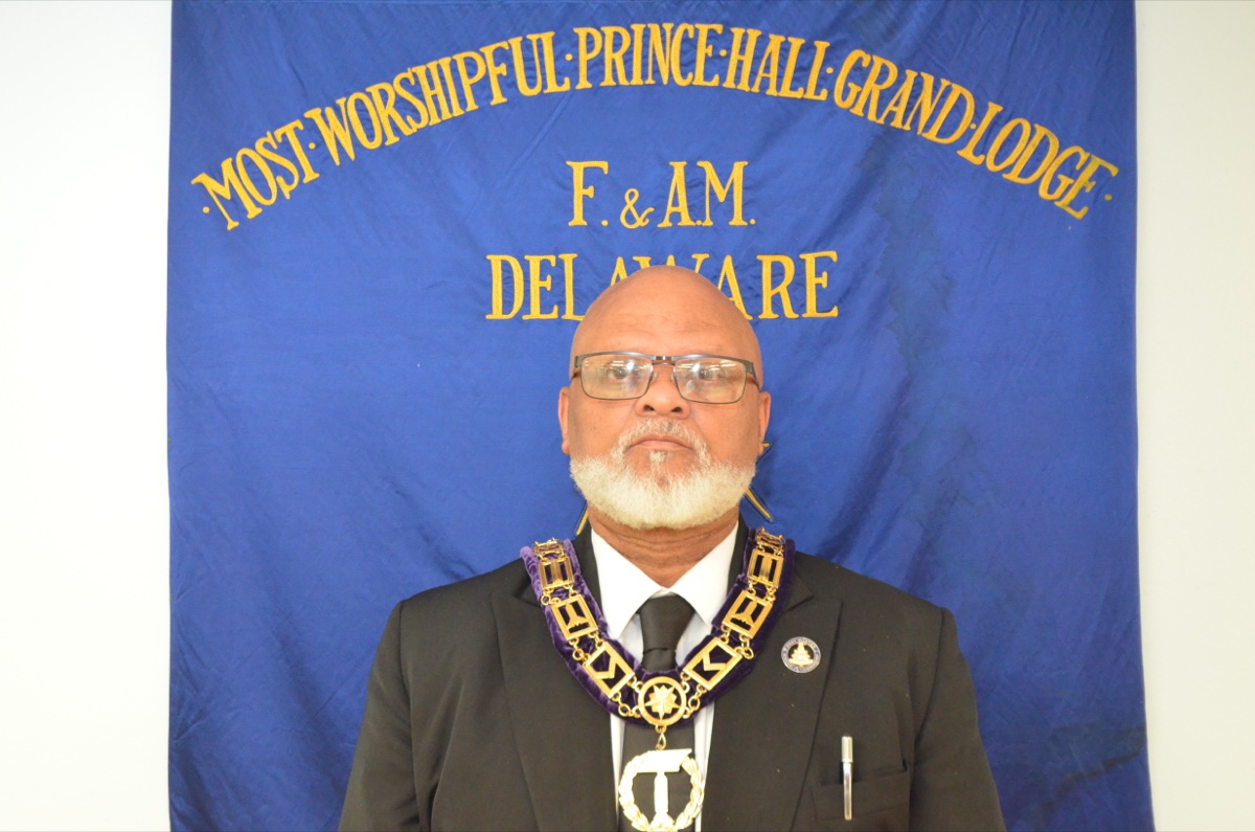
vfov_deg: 36.7
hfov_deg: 53.2
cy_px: 416
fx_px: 1252
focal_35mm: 36
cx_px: 628
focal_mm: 24
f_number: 4.5
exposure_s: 1/60
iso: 3200
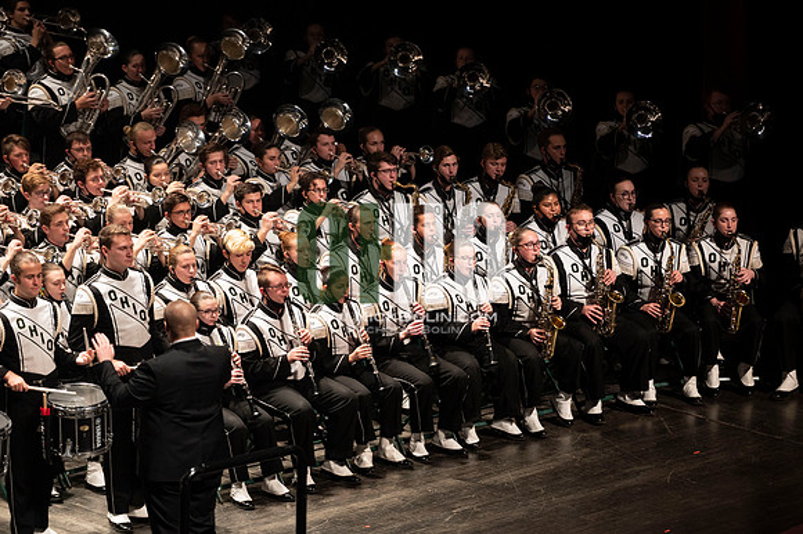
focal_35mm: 200
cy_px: 267
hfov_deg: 10.3
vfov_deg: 6.9
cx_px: 402
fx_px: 4458
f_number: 2.8
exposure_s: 1/500
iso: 2500
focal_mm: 200
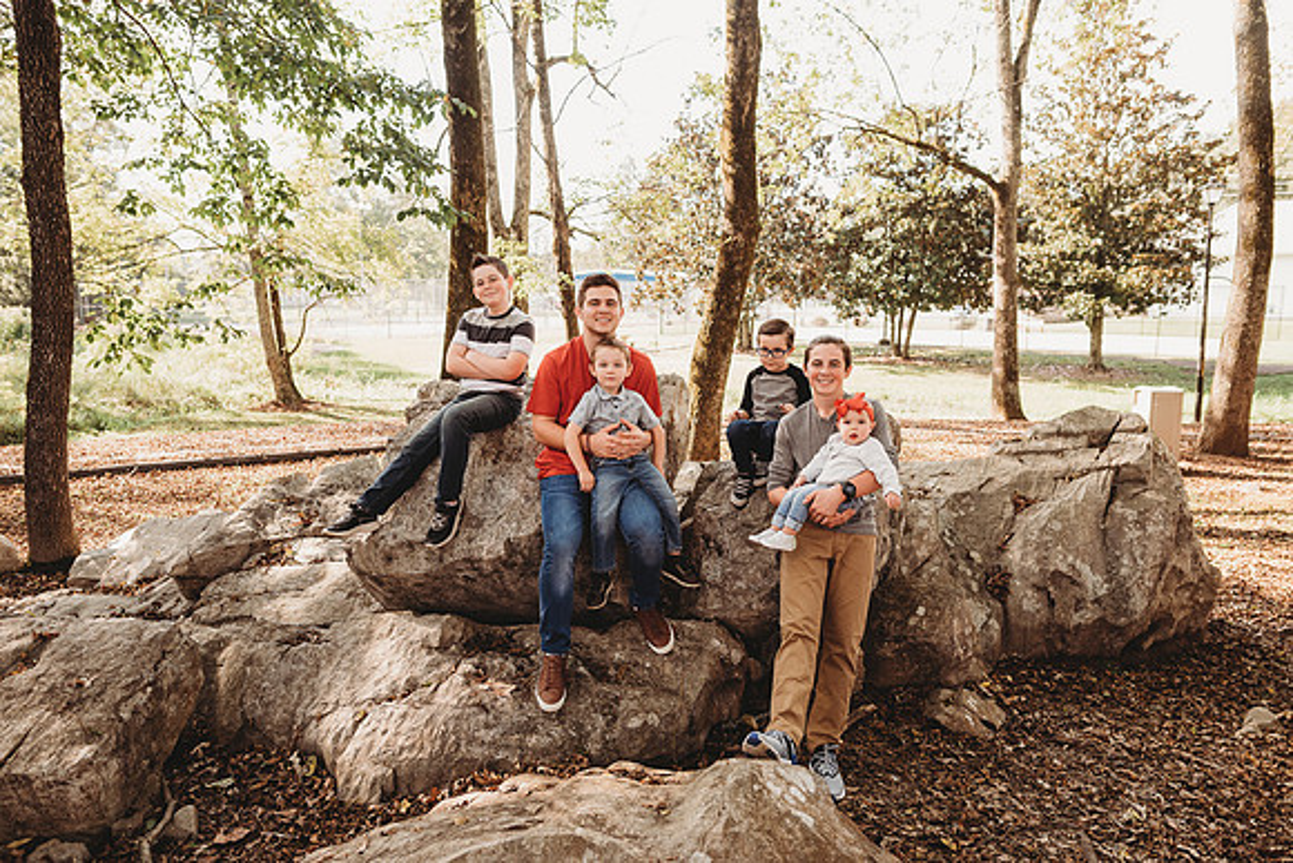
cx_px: 646
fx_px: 862
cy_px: 432
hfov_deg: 73.7
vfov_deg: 53.2
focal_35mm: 24
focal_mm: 24
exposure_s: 1/250
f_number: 3.2
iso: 250
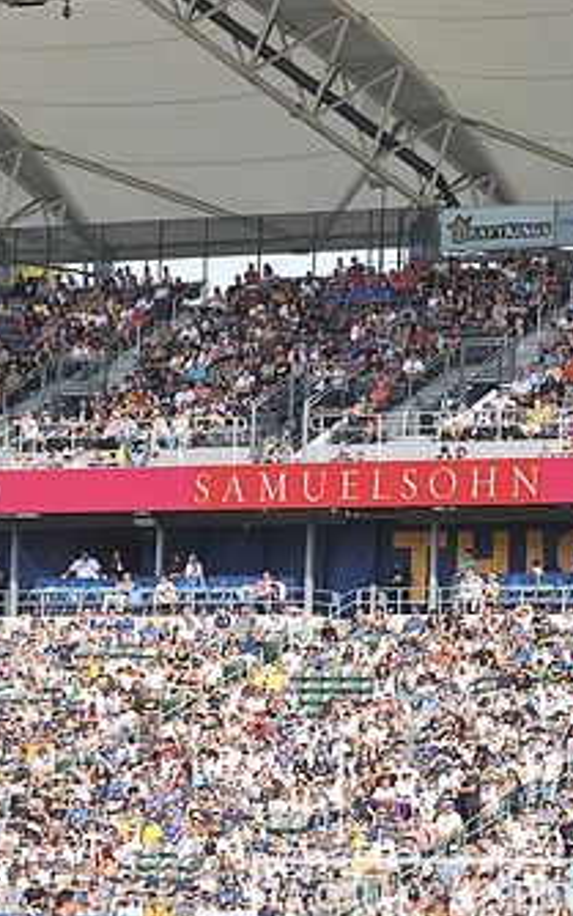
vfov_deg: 10.2
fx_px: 5118
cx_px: 444
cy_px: 483
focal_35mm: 205
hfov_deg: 6.4
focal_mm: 116
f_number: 5.6
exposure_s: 1/1250
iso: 500
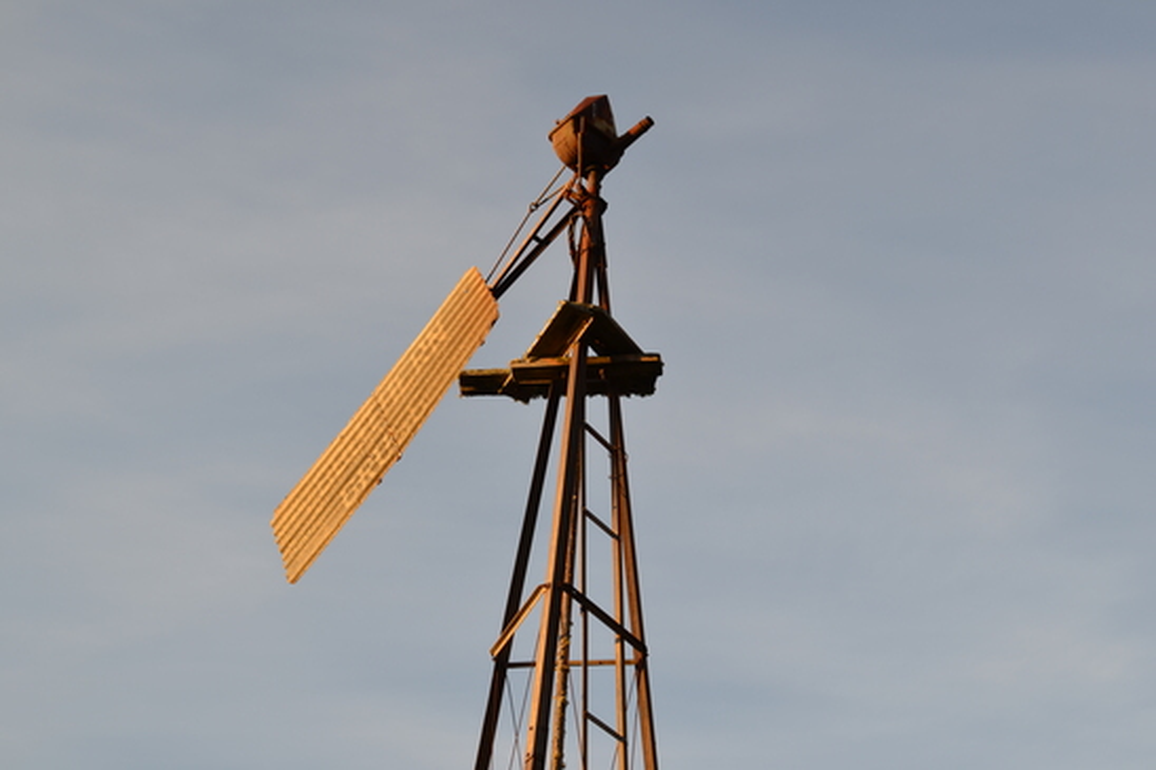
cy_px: 385
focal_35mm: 52
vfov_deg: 25.7
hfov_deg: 37.9
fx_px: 1685
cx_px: 578
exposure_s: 1/125
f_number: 5
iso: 100
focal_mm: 35
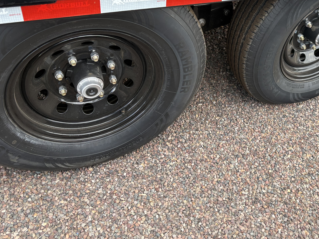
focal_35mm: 39
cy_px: 76
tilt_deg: -39.2
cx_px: 227
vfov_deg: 36.4
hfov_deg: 46.6
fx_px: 359
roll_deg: -8.8
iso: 32
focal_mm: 5.96
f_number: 1.6
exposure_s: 1/137
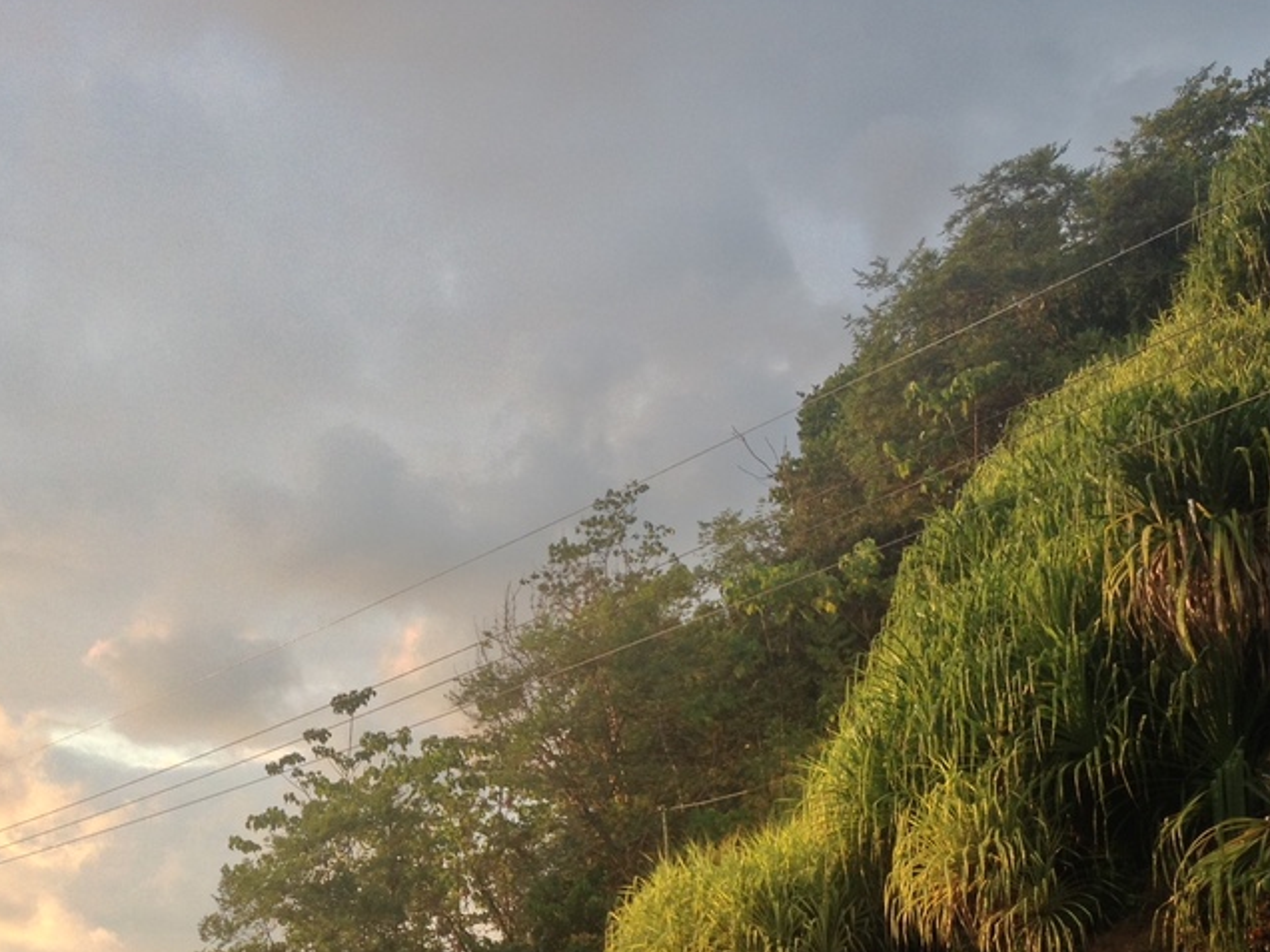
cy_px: 876
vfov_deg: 21.7
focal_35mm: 66
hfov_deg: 28.8
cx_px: 282
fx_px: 2421
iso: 50
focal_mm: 4.28
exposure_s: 1/258
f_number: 2.4
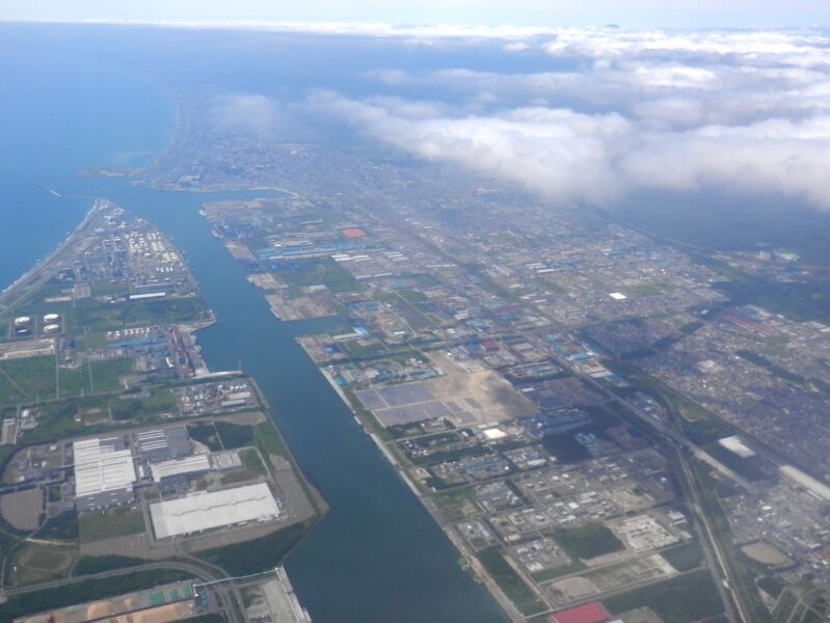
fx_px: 600
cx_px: 415
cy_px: 312
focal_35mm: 25
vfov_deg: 54.9
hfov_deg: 69.4
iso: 80
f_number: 8.7
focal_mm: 4.5
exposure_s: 1/160
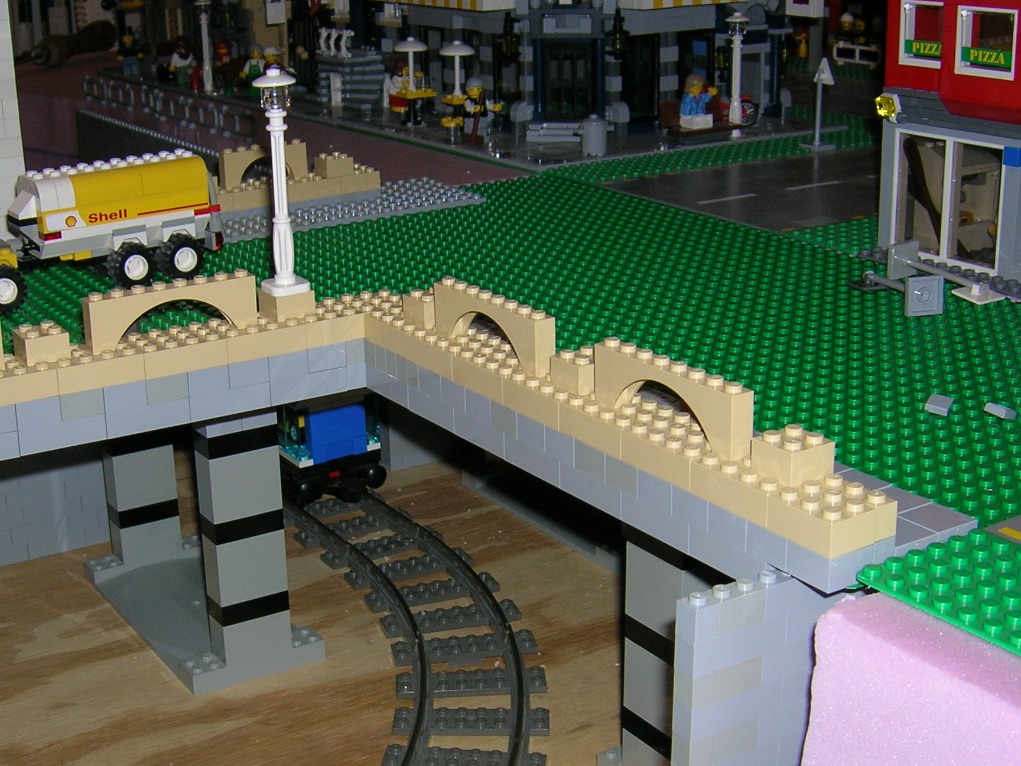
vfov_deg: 28.4
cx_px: 412
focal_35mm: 51
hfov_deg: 37.4
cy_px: 501
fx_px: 1504
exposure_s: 1/60.1
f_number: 2.9
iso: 50
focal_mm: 5.7
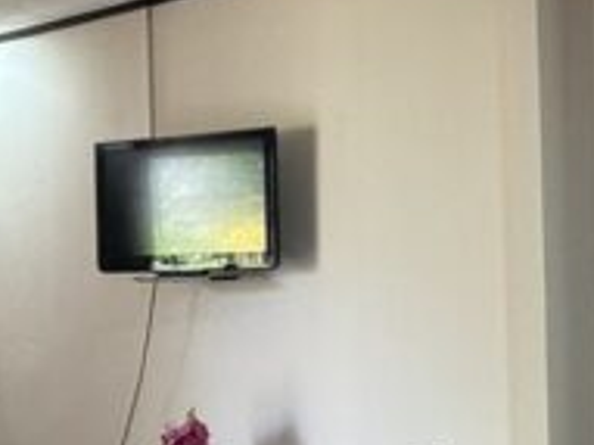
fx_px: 1286
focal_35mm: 75
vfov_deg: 19.6
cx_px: 183
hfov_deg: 25.8
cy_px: 258
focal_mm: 2.22
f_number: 2.2
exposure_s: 1/60
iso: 250
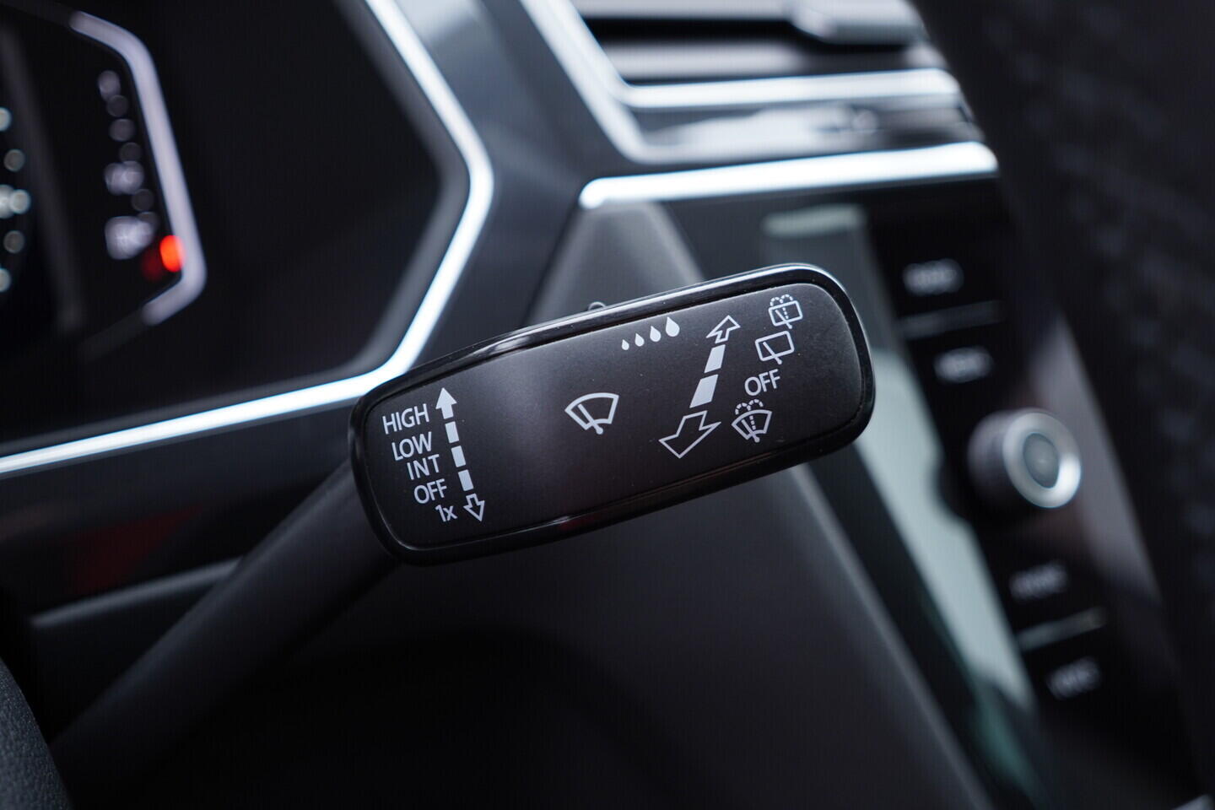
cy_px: 405
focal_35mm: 36
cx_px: 608
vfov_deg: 36.9
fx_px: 1215
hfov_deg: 53.1
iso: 320
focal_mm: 24
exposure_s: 1/40
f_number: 2.8
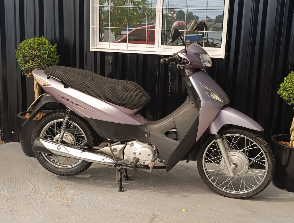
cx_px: 147
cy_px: 112
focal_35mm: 26
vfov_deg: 53.3
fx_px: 222
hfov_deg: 67.1
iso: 51
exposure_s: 1/167
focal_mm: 4.94
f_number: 1.5
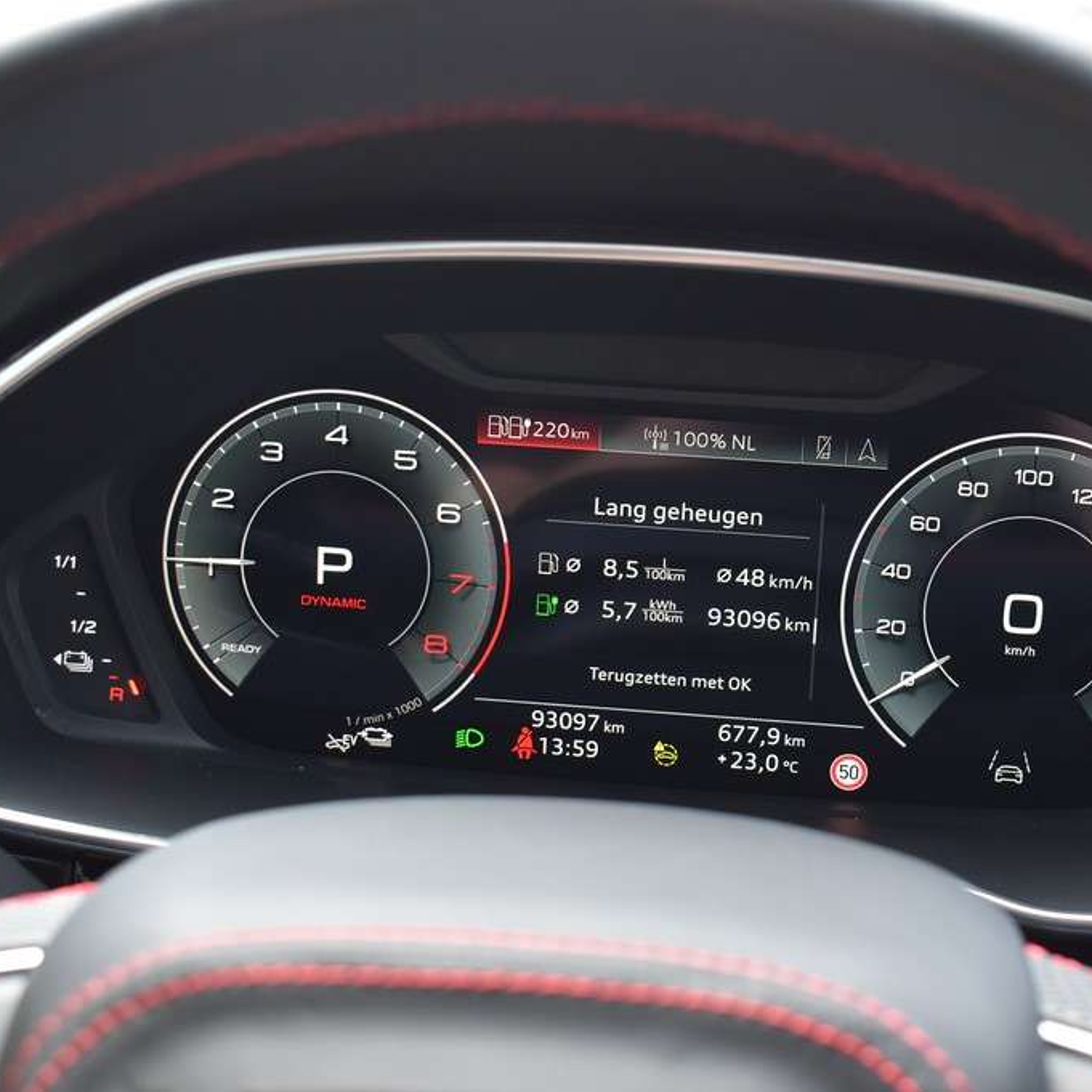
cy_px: 547
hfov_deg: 30.6
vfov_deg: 30.7
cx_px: 673
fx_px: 1986
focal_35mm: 56
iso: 400
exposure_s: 1/125
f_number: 5.6
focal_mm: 29
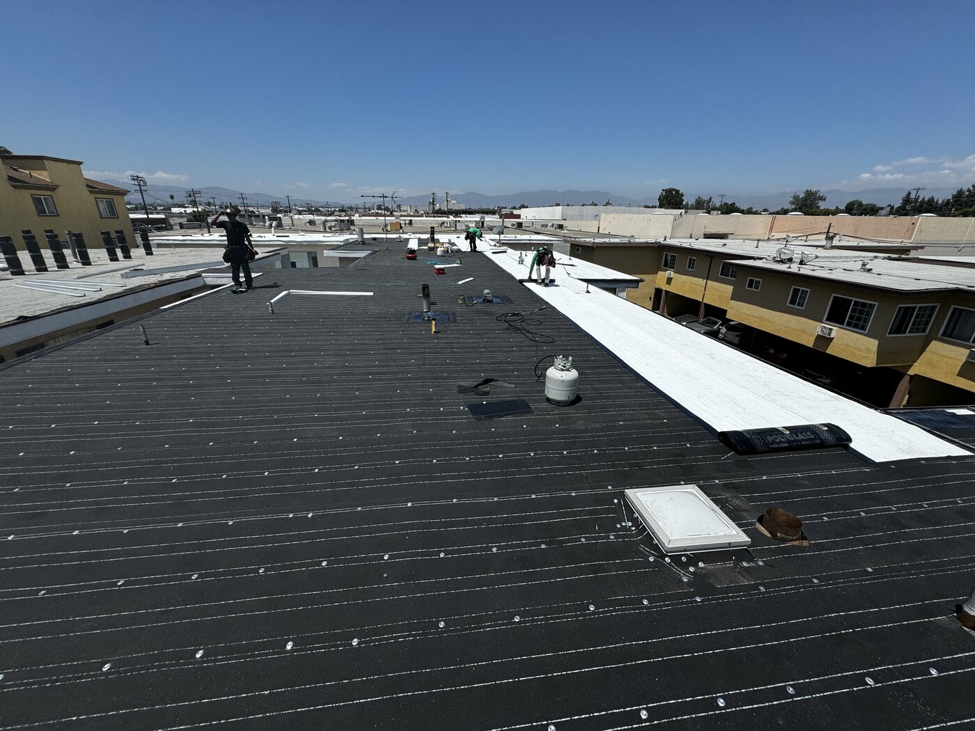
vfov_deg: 85.7
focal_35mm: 14
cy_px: 366
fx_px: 394
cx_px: 488
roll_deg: -2.1
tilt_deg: -18.4
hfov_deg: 102.1
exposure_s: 1/3390
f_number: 2.2
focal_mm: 2.22
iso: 50
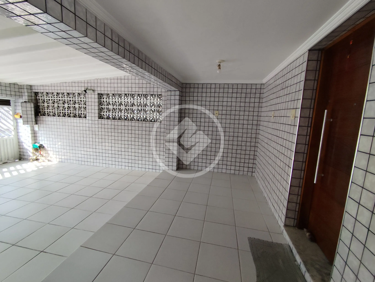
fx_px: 173
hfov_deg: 94.5
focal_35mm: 16
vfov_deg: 78.2
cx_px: 188
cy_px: 141
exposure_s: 1/120
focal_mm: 1.65
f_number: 2.2
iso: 50
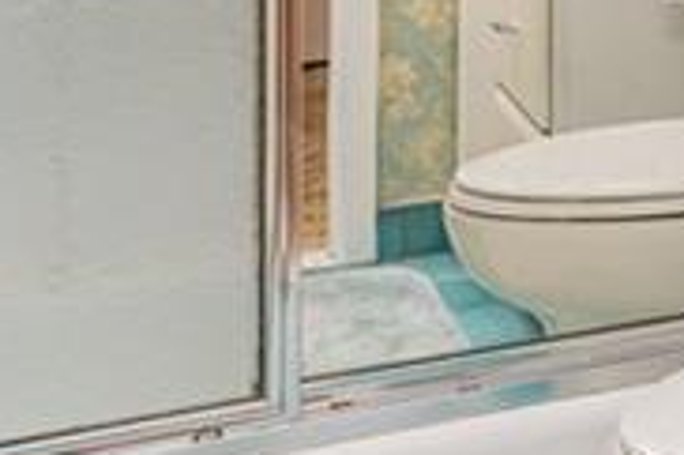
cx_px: 1161
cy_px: -320
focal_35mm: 90
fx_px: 1708
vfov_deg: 13.8
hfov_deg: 18.6
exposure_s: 1/80
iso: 64
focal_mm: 16
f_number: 6.3
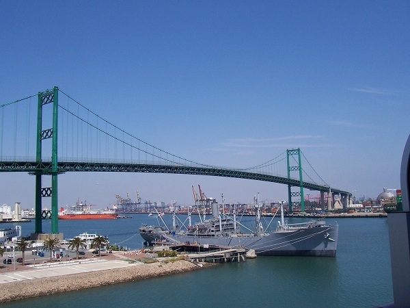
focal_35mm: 34
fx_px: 403
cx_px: 205
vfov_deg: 41.8
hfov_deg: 54.0
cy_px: 154
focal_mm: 5.6
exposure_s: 1/750
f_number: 5.6
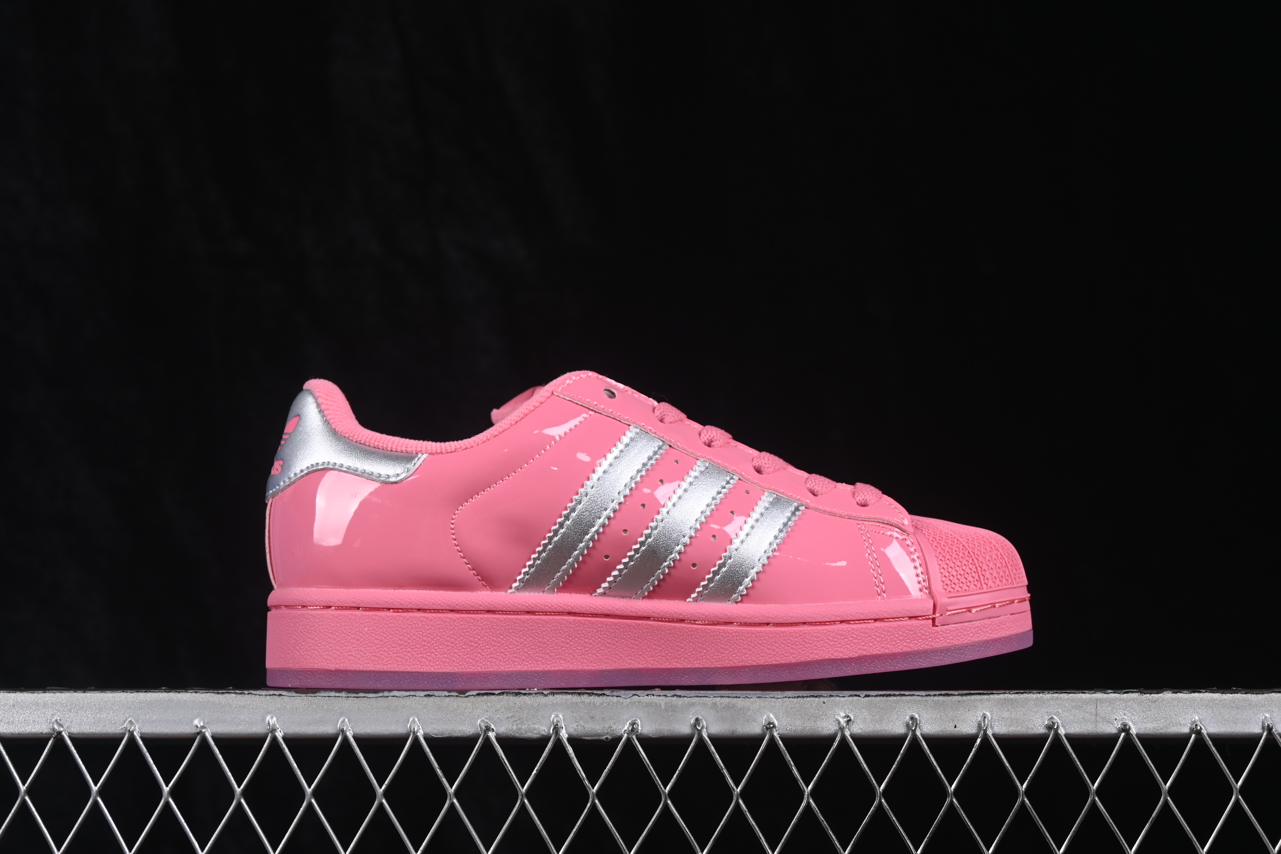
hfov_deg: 27.0
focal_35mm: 75
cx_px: 640
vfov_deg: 18.2
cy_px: 427
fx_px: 2669
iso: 160
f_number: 8
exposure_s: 1/80
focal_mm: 50
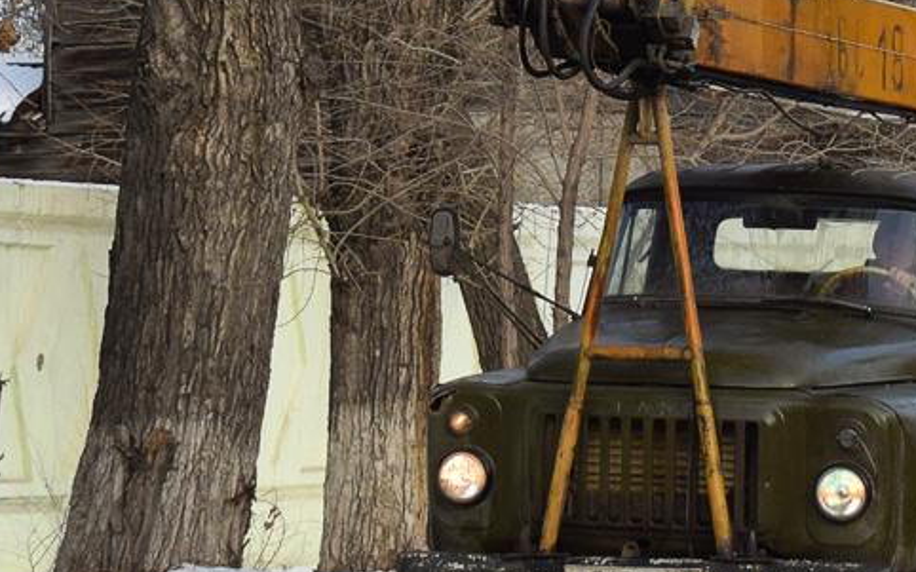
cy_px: 201
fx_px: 4275
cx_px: 760
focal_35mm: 171
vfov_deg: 7.7
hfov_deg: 12.2
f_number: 5
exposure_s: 1/1250
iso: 400
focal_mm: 45
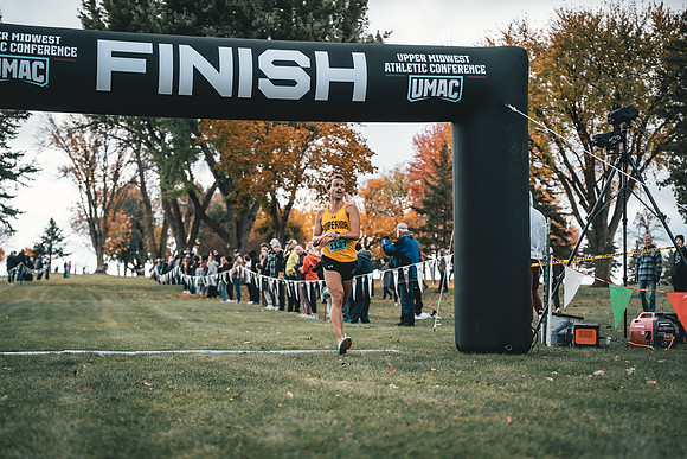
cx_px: 333
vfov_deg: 24.0
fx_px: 1077
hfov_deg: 35.4
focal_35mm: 56
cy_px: 245
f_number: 2
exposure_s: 1/3200
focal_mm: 52
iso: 200
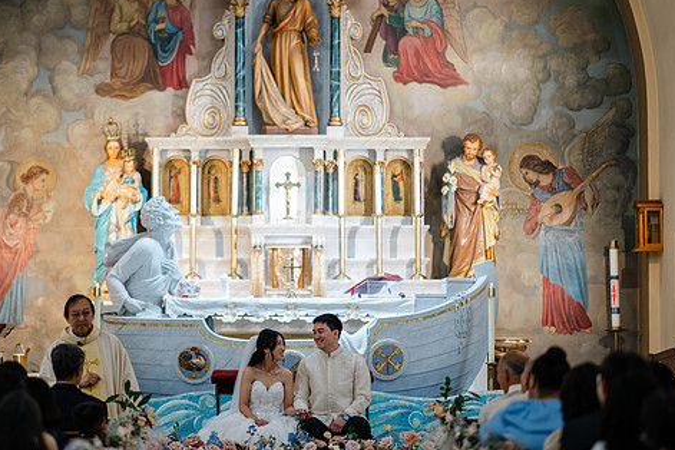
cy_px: 223
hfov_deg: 15.6
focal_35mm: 131
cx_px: 272
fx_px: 2456
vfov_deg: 10.5
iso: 320
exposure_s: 1/100
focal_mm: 105
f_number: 1.4
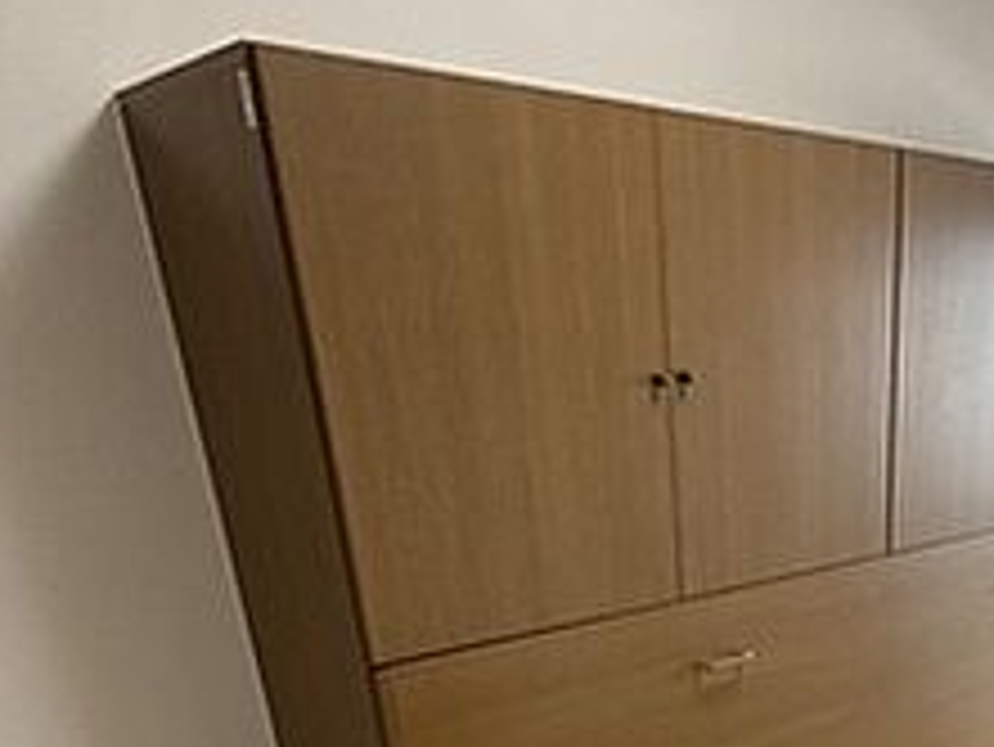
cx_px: 796
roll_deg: +0.0
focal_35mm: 38
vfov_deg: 31.2
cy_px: 914
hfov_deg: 46.4
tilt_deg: -26.8
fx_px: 1092
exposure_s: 1/99
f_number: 2.2
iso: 200
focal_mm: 2.22
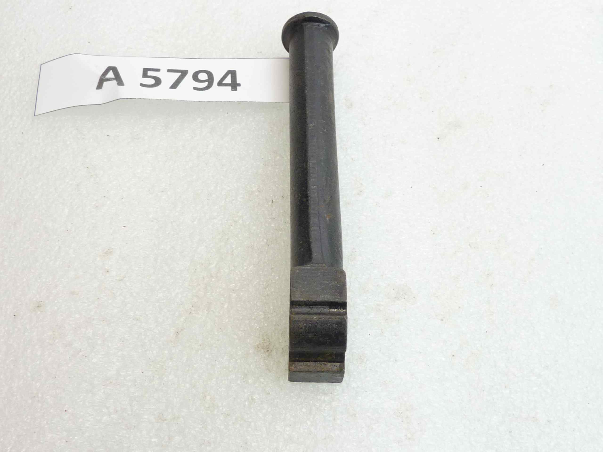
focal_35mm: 38
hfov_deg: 49.0
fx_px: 662
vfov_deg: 37.7
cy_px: 226
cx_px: 302
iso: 80
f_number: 3.3
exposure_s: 1/20
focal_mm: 4.4
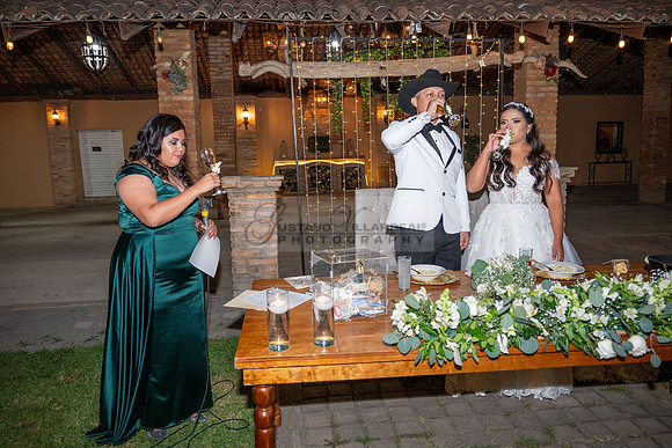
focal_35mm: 28
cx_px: 336
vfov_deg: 46.4
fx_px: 523
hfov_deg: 65.5
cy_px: 224
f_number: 5
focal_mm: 28
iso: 2500
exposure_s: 1/200
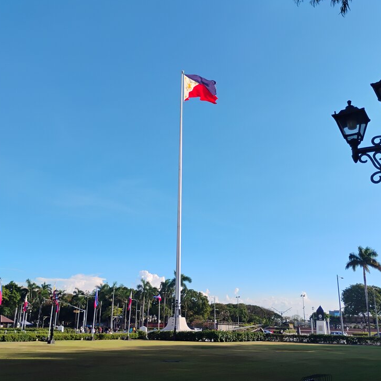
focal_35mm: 34
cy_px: 185
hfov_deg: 48.4
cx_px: 195
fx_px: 423
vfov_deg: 48.4
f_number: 1.8
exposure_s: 1/669
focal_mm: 4.26
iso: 100
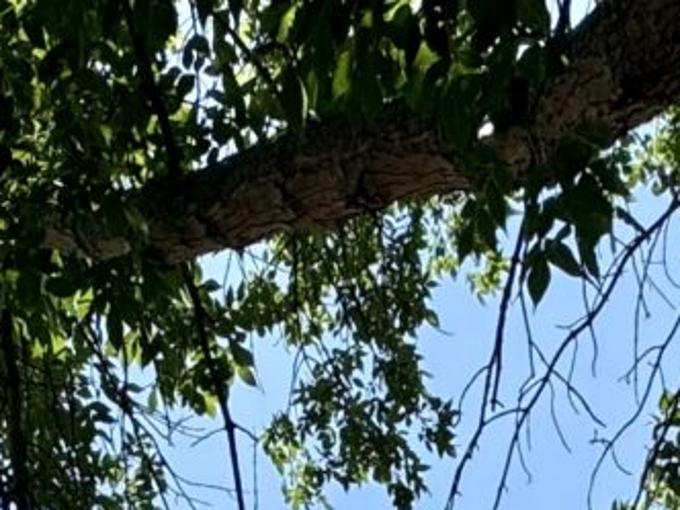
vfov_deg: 11.8
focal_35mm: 81
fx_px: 1591
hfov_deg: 24.1
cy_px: 1442
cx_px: 266
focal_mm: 2.22
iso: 50
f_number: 2.2
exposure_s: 1/1832
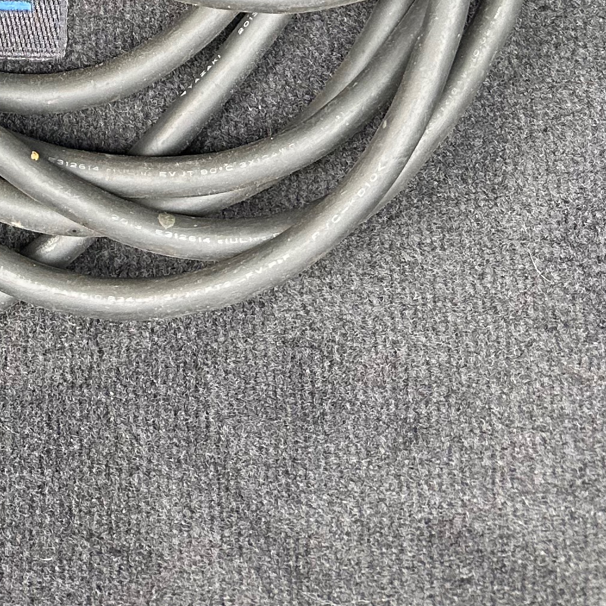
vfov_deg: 16.5
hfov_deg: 20.1
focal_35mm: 84
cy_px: -548
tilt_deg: -81.1
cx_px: 35
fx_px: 1664
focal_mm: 6.86
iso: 160
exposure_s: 1/121
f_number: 1.78
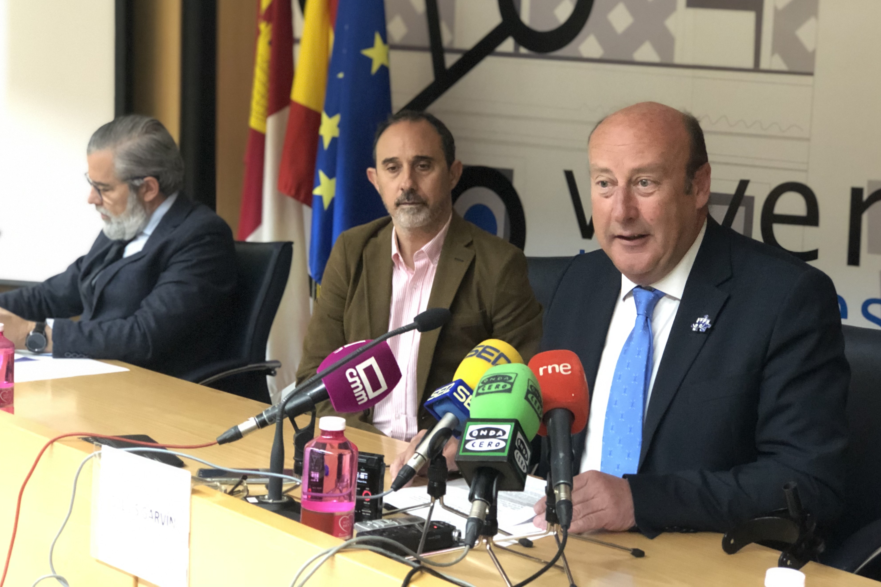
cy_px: 253
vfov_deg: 22.6
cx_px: 443
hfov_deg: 33.4
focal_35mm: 60
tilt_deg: -6.2
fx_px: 1468
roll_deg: -1.2
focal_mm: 6.6
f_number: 2.8
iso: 1000
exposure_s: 1/33
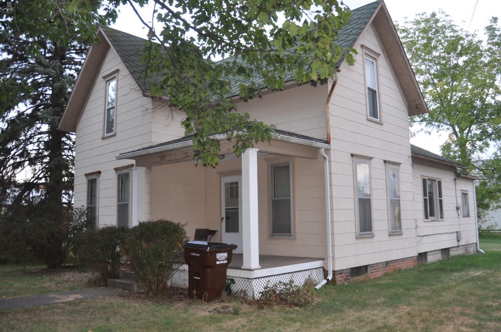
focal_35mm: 30
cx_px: 259
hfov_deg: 62.0
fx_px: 417
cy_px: 169
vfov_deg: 43.5
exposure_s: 1/125
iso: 720
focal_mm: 18
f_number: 3.5
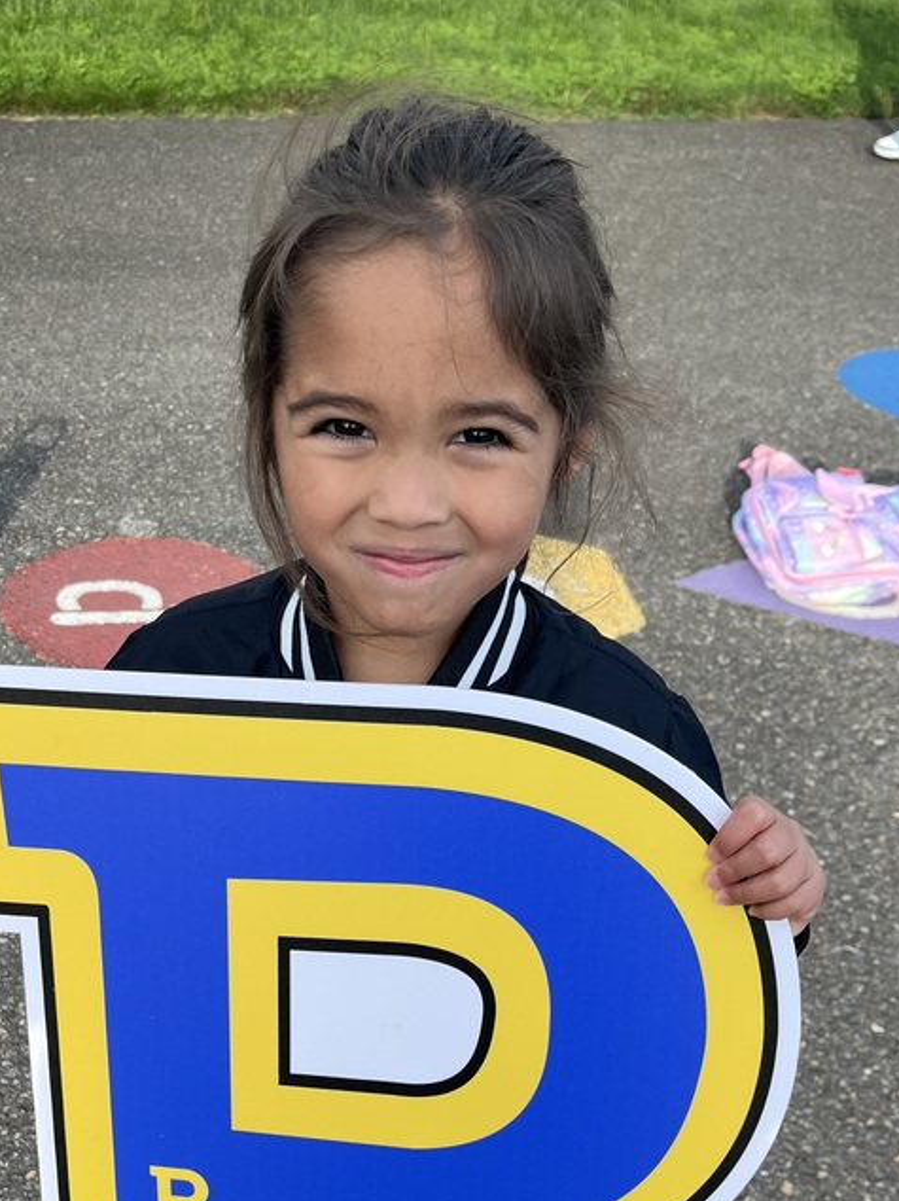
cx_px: 361
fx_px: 1455
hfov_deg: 34.2
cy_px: 875
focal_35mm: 42
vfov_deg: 43.6
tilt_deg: -39.9
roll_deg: -3.1
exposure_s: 1/913
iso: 50
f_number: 1.6
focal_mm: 5.1
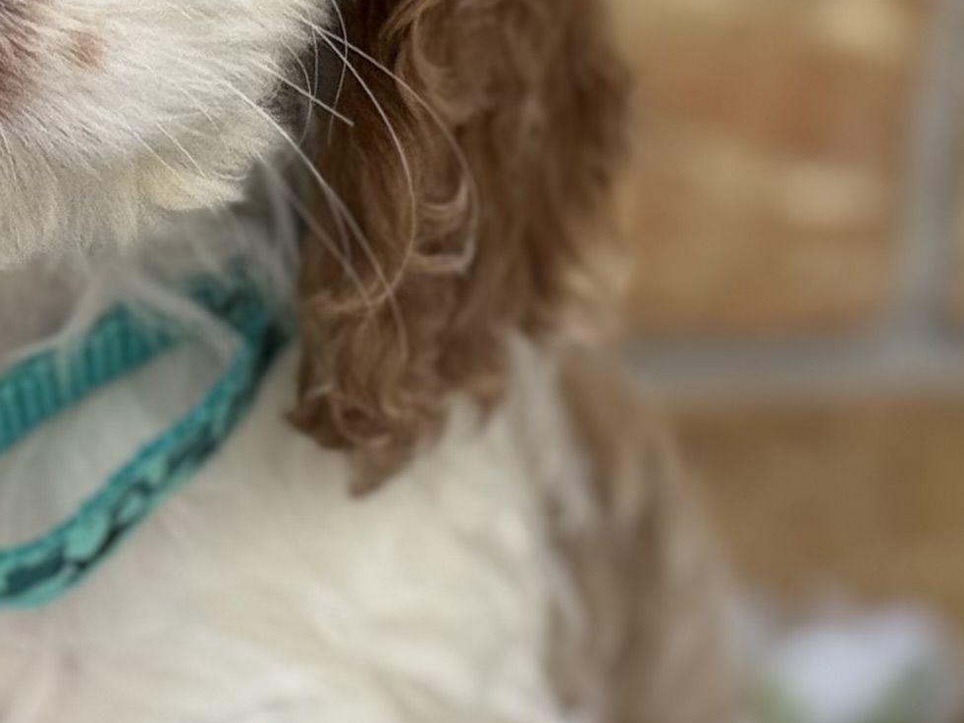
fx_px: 5487
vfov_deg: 7.5
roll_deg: -6.0
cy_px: 162
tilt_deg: -16.4
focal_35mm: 197
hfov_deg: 9.9
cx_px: -219
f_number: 1.78
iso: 64
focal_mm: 6.76
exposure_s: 1/495
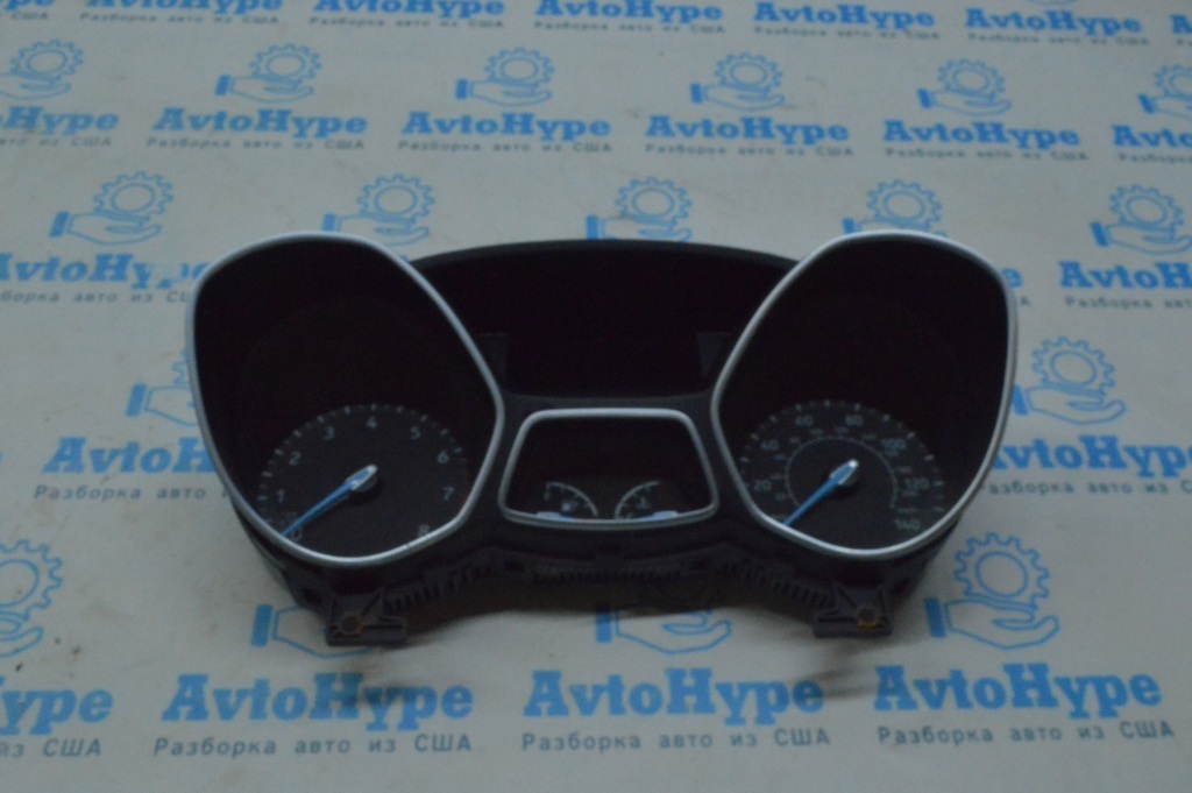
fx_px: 1241
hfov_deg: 51.3
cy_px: 396
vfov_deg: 35.4
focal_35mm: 38
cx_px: 596
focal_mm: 25
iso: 5600
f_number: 25
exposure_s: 1/80
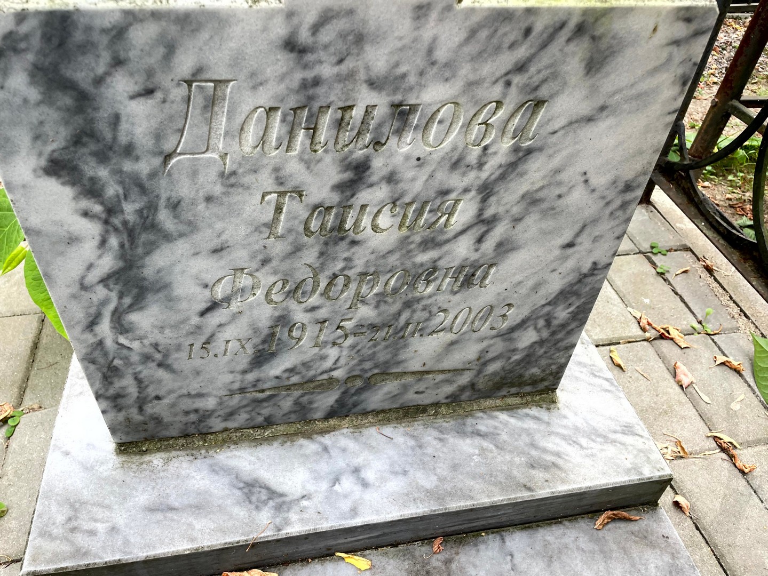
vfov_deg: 53.1
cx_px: 384
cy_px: 288
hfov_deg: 67.3
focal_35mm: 26
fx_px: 577
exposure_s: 1/121
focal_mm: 4.2
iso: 40
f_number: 1.6
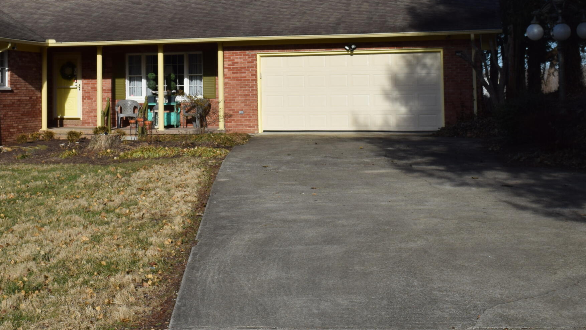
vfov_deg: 19.0
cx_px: 202
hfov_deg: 33.6
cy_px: 17
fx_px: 962
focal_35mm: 62
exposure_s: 1/400
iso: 200
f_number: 10
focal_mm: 23
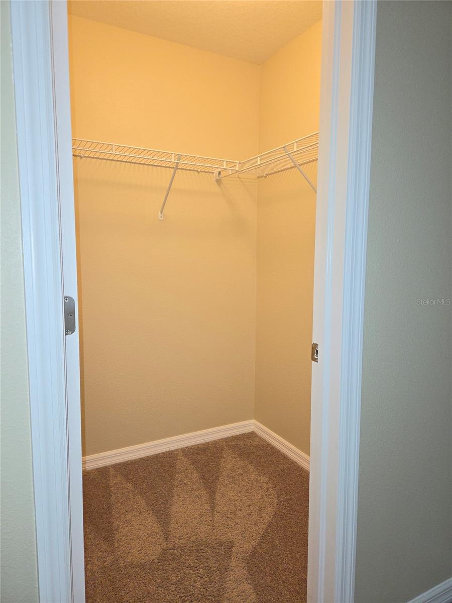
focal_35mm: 23
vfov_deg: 73.9
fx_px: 400
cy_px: 302
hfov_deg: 58.9
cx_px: 226
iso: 125
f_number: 1.8
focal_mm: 5.4
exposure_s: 1/60
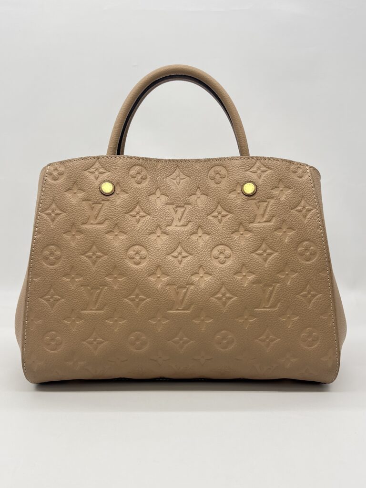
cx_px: 183
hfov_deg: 53.1
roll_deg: -0.7
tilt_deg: -6.9
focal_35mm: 26
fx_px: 367
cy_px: 244
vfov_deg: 67.3
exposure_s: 1/165
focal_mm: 5.7
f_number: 1.5
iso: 40
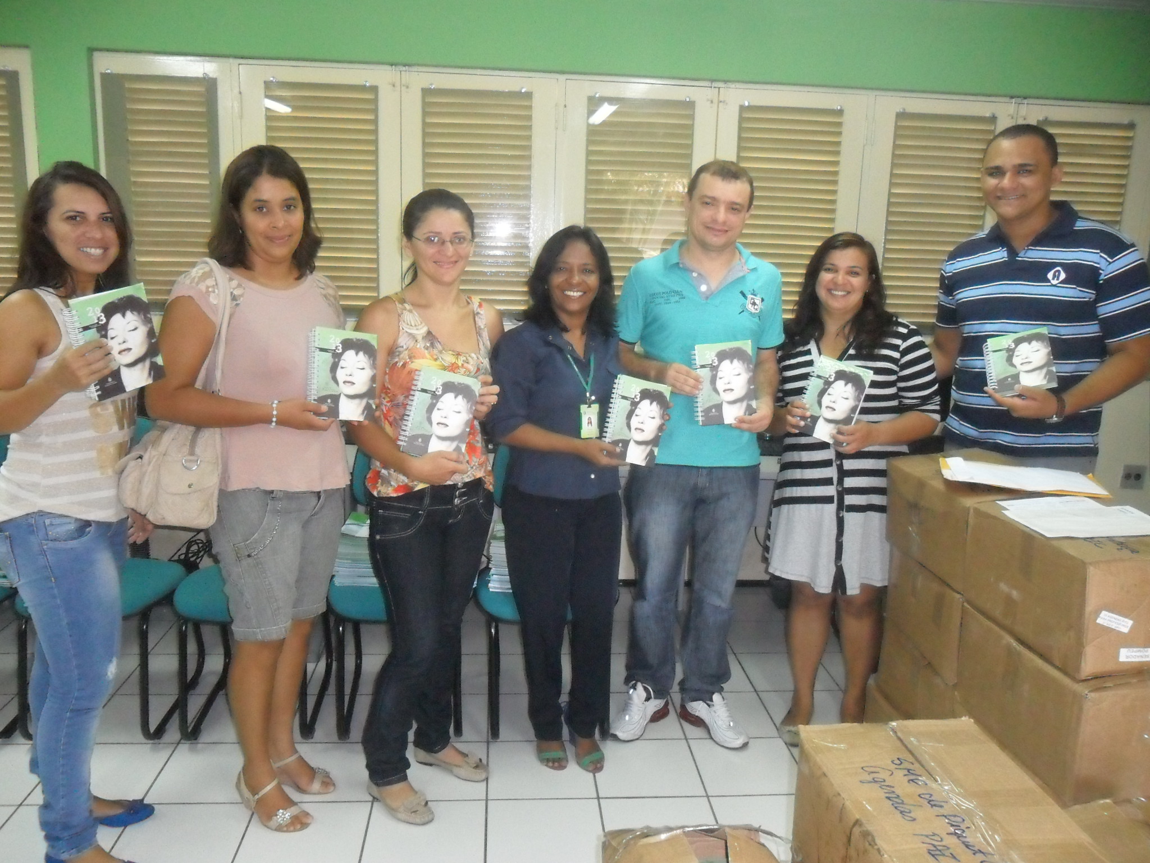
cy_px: 432
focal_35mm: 27
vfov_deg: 51.4
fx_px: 897
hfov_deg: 65.3
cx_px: 575
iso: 400
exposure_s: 1/45
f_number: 3.5
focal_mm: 4.9
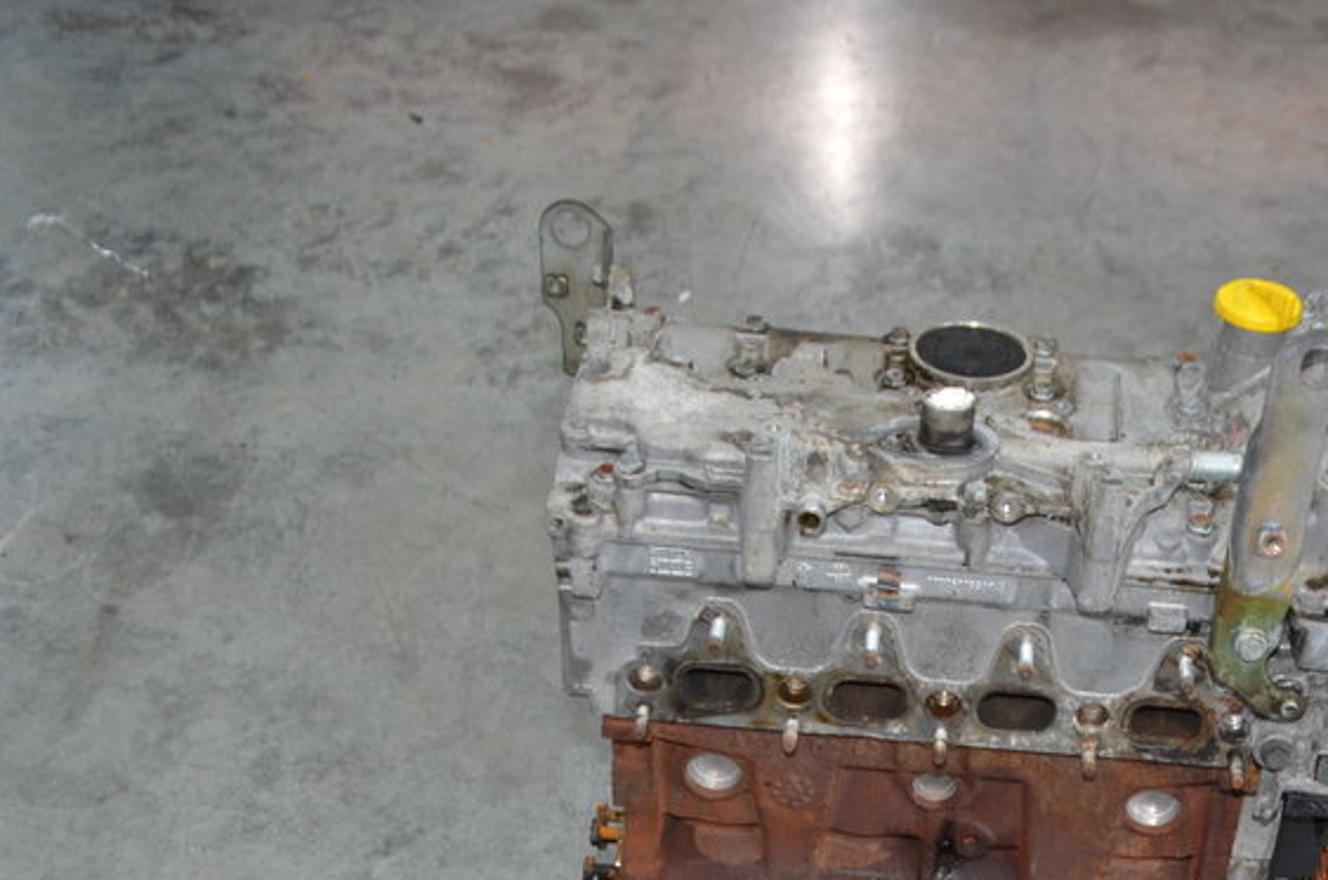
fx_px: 2209
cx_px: 981
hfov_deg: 32.9
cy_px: 753
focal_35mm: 60
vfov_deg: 22.1
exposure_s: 1/60
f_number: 3.8
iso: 500
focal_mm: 22
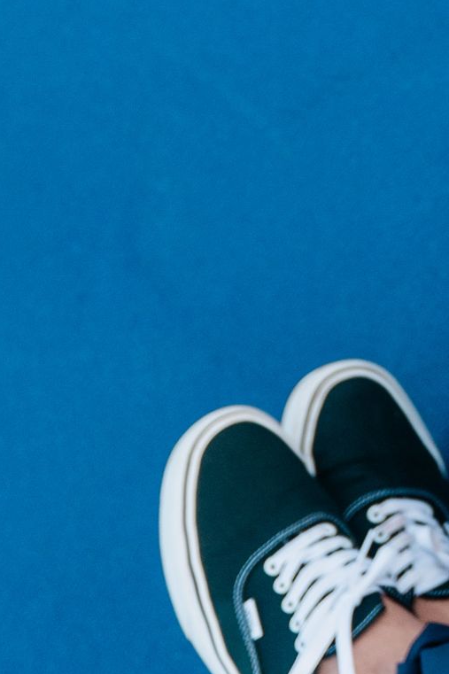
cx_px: 1074
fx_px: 3874
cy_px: -525
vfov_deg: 9.5
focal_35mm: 207
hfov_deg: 6.3
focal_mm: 42
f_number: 2.8
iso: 320
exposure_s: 1/125
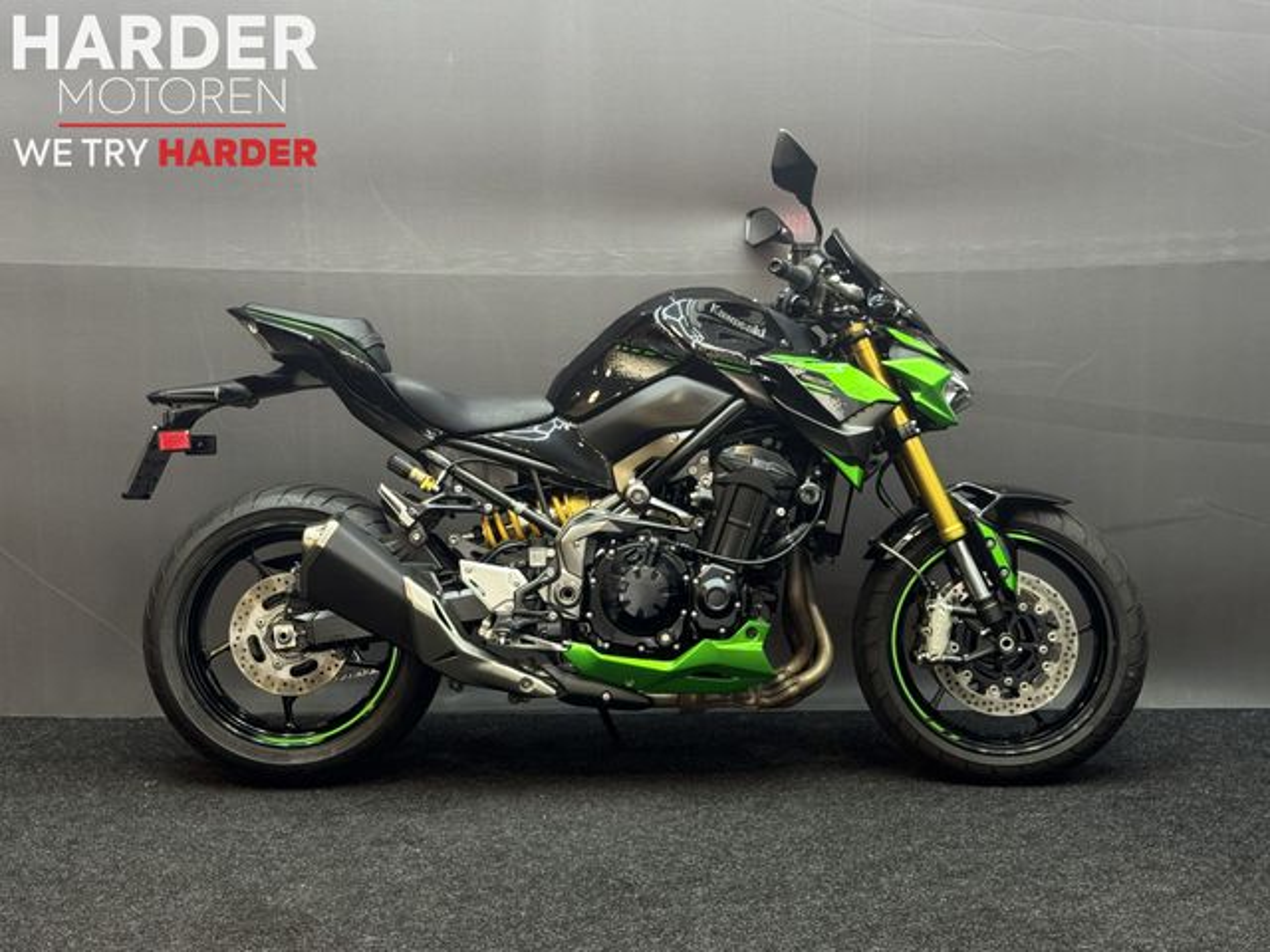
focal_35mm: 48
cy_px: 476
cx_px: 635
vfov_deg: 30.3
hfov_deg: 39.7
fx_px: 1761
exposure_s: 1/50
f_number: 1.78
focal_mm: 6.76
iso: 160
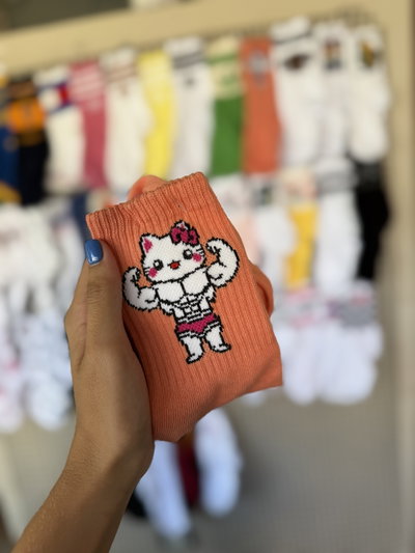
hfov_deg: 56.8
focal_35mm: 24
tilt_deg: -14.5
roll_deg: +7.6
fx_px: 383
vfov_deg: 71.6
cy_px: 276
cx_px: 208
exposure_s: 1/121
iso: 64
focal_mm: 6.76
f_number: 1.78
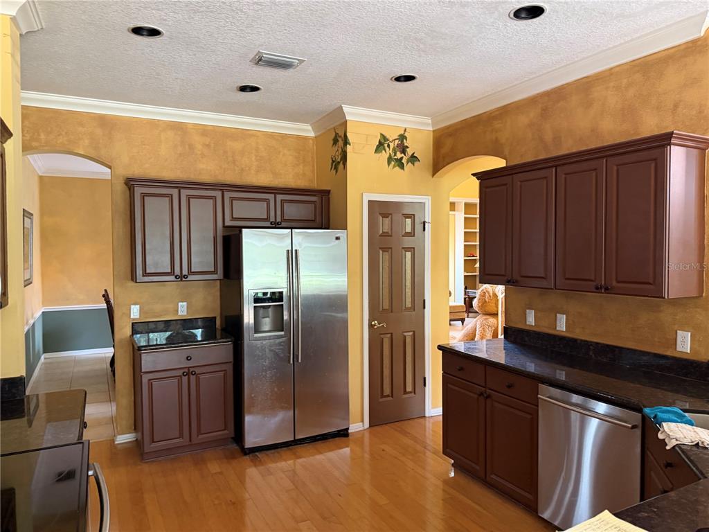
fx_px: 492
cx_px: 354
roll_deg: +1.3
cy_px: 266
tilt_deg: -1.8
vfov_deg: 56.8
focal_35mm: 24
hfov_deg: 71.6
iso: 500
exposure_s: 1/60
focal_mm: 6.76
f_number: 1.78
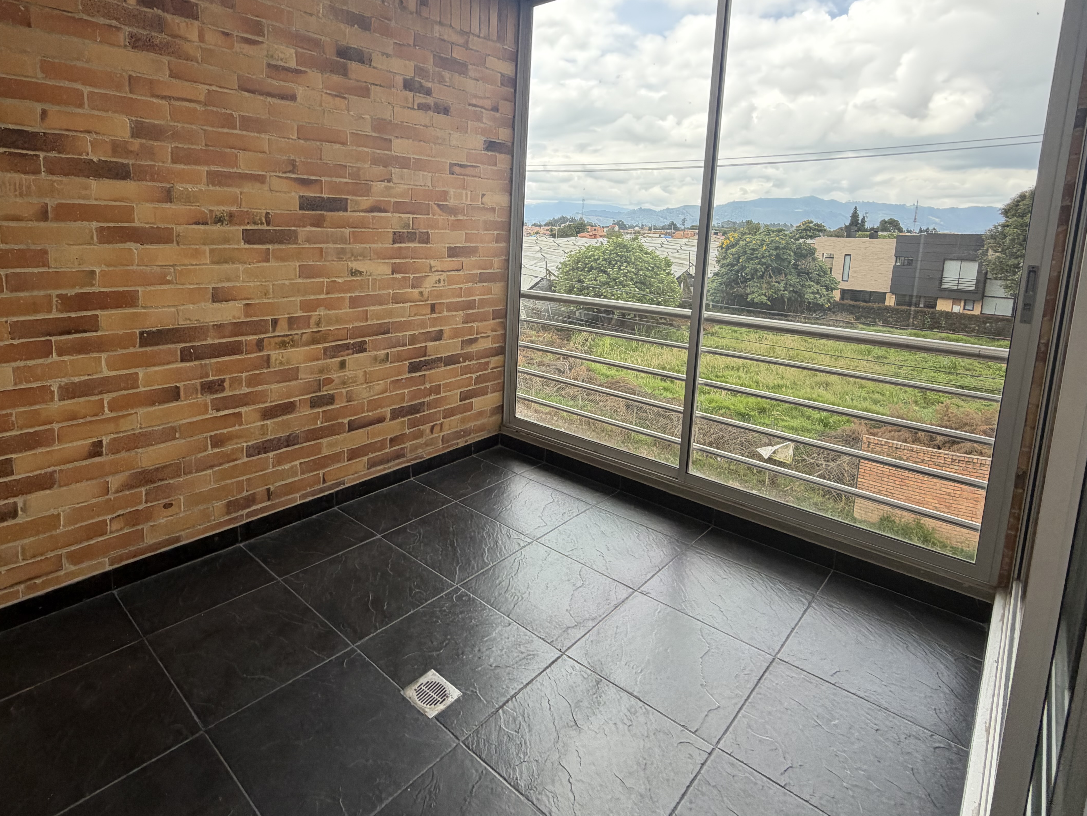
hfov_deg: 83.9
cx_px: 451
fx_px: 597
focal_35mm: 19
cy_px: 309
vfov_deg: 67.7
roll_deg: -1.0
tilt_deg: -8.3
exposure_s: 1/230
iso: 50
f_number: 2.2
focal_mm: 2.22
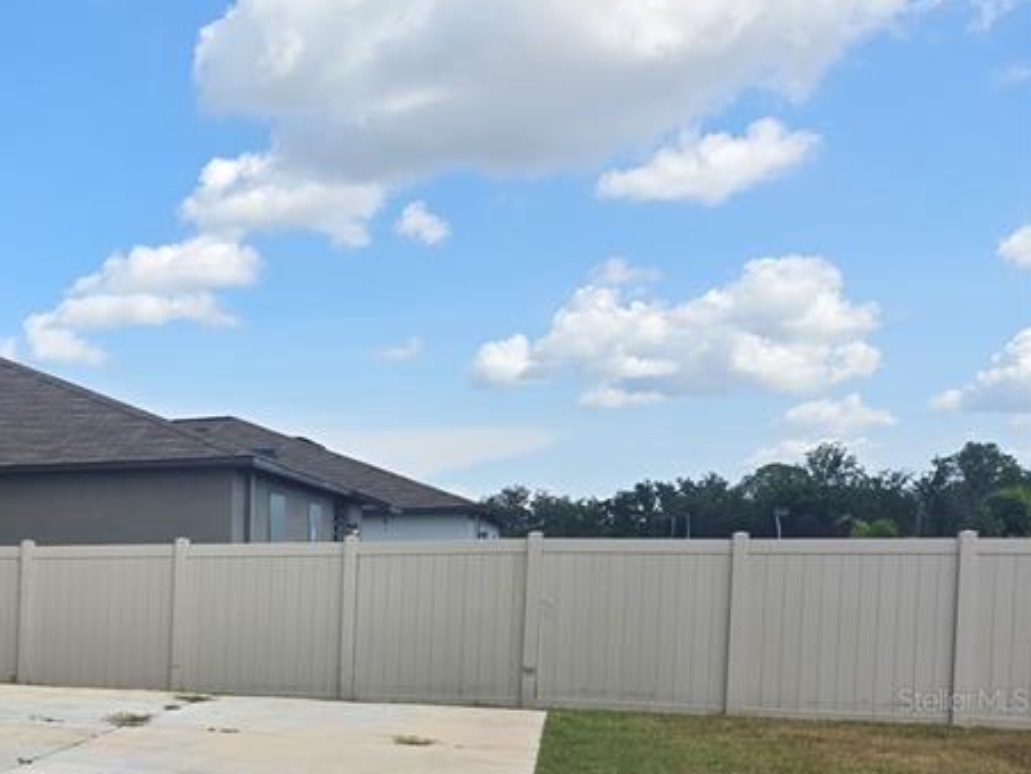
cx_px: -130
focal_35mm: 52
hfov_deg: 32.1
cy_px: 699
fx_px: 1549
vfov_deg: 27.1
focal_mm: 5.4
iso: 25
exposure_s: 1/1339
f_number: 1.8
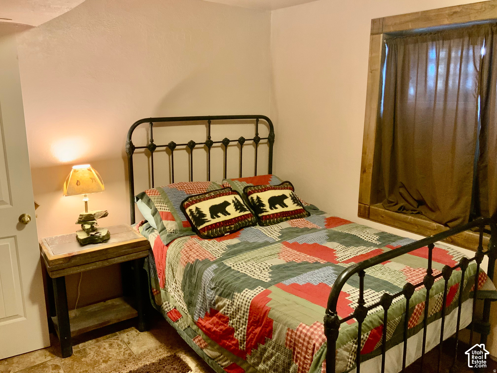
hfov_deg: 61.7
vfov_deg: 48.2
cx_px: 248
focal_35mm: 29
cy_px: 186
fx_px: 416
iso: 320
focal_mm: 3
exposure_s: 1/40
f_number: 1.8
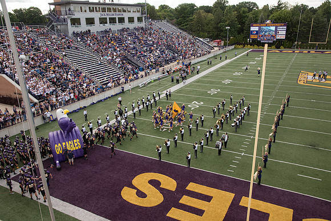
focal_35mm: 28
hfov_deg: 65.5
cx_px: 166
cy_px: 110
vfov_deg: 46.4
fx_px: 257
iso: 640
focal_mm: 28
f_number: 6.3
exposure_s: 1/640
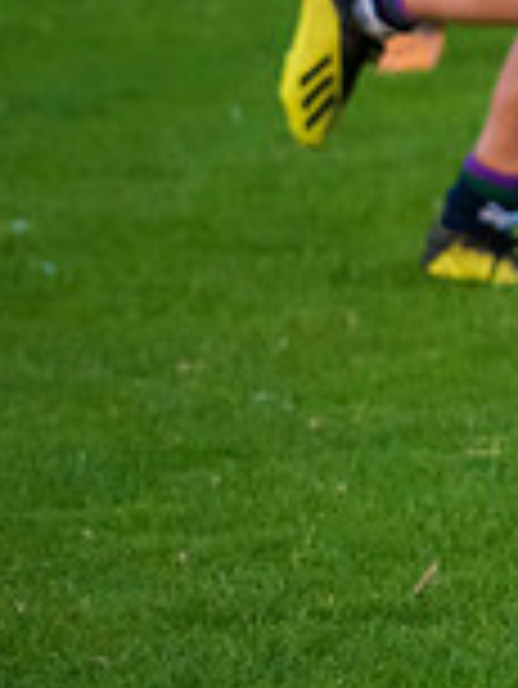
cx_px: 1968
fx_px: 17793
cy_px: -306
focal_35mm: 893
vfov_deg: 2.2
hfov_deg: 1.7
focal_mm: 160
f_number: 4.5
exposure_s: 1/640
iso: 1600
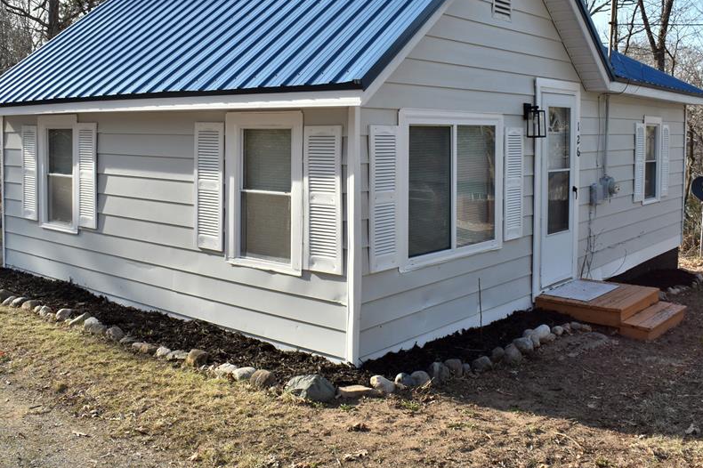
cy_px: 168
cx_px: 341
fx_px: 683
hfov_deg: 54.4
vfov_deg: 37.5
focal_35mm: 35
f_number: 8
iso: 200
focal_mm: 18
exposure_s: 1/250
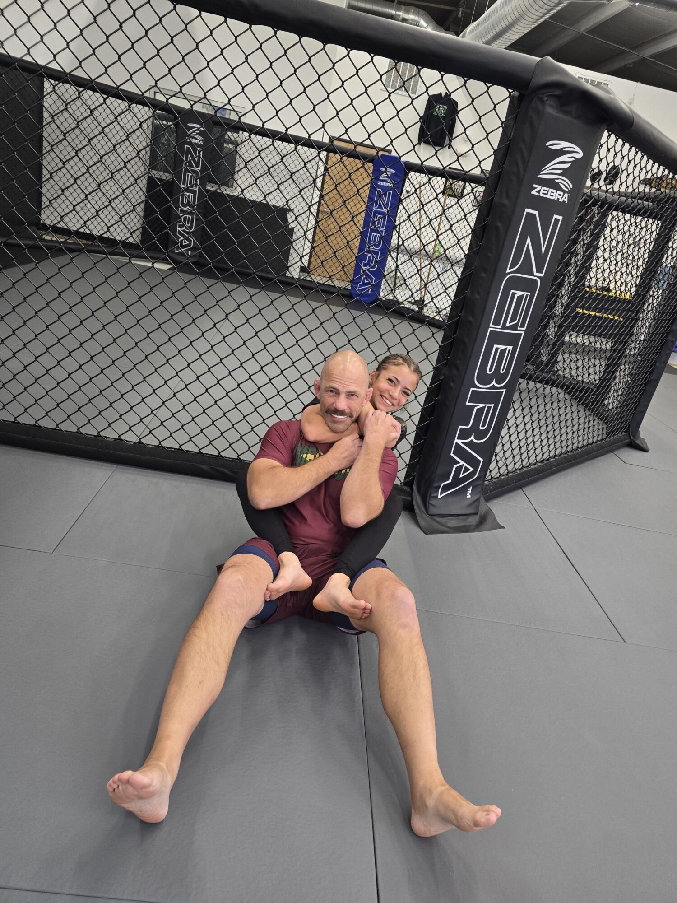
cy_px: 452
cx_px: 338
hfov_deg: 58.9
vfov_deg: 73.9
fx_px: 600
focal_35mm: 23
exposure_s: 1/120
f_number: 1.7
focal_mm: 6.3
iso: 200
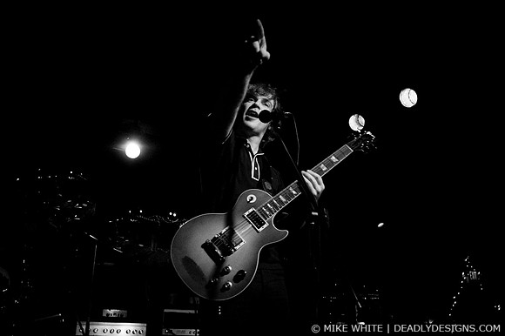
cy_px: 168
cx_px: 252
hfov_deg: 62.0
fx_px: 421
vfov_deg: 43.6
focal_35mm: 30
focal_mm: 20
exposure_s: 1/60
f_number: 2.8
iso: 800
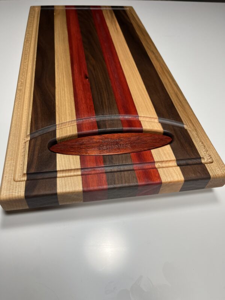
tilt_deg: -52.9
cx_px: 112
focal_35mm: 26
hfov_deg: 53.1
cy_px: 150
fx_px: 225
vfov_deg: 67.3
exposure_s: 1/120
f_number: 1.6
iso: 64
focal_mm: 5.1
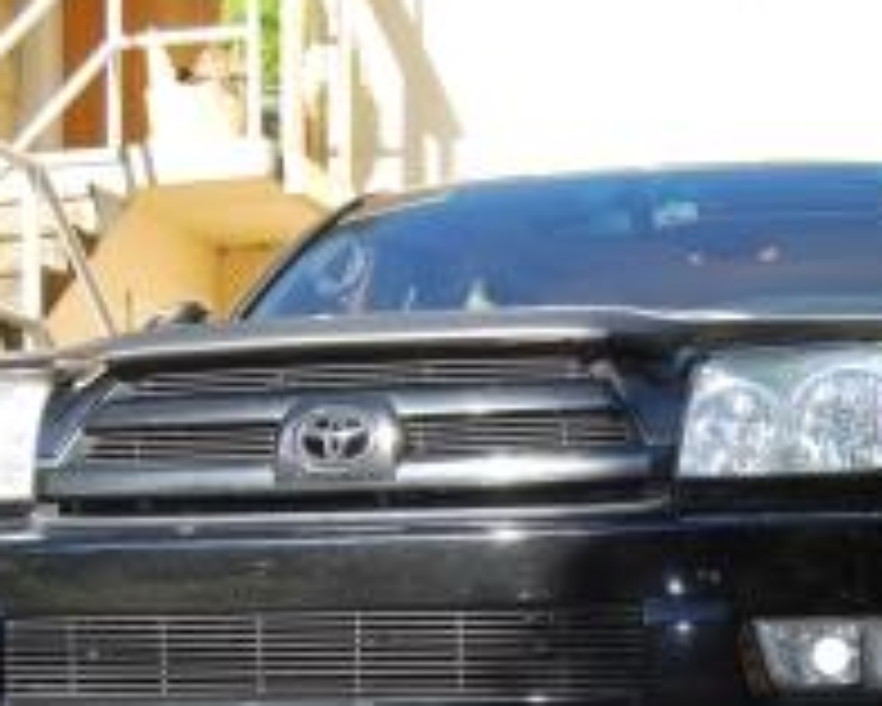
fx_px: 2614
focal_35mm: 100
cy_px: 652
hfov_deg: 19.1
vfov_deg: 15.2
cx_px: 590
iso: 100
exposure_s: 1/160
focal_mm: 31
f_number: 4.5
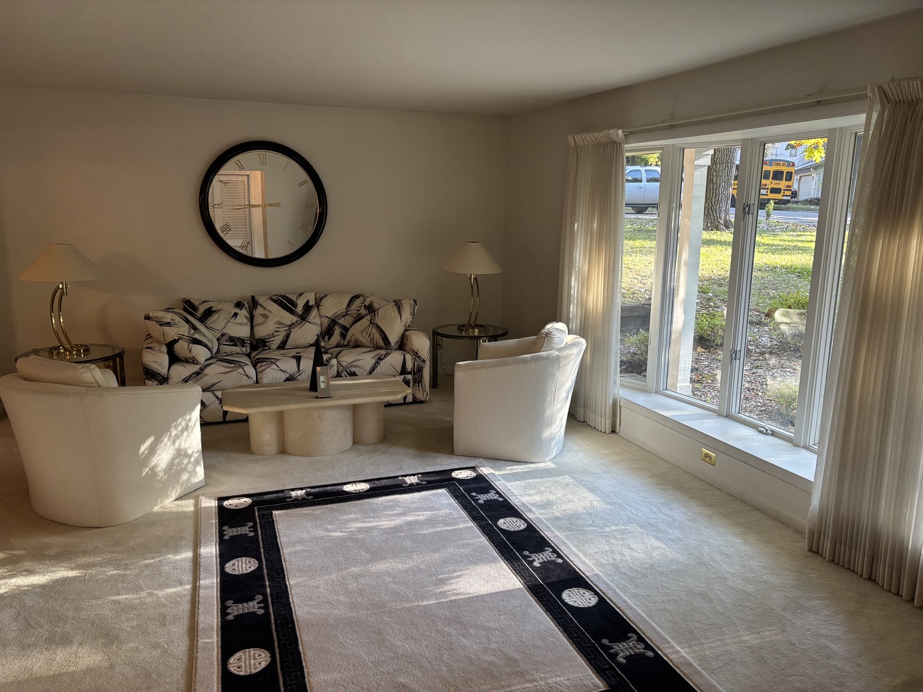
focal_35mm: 26
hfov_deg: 67.3
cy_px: 346
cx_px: 462
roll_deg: -1.0
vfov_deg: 53.1
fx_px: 693
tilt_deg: -11.9
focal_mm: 5.96
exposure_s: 1/120
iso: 125
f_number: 1.6
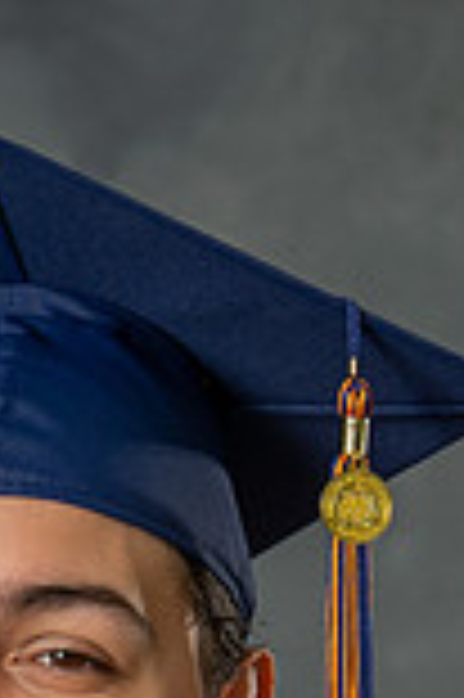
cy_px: 1254
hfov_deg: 3.2
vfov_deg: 4.8
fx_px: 8176
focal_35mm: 422
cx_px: -210
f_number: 3.5
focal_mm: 70
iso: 200
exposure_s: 1/200
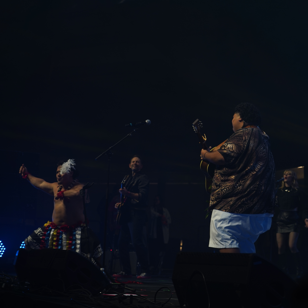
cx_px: 166
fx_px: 825
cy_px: 155
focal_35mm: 82
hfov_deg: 21.1
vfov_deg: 21.1
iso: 250
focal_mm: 64
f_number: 4
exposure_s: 1/80
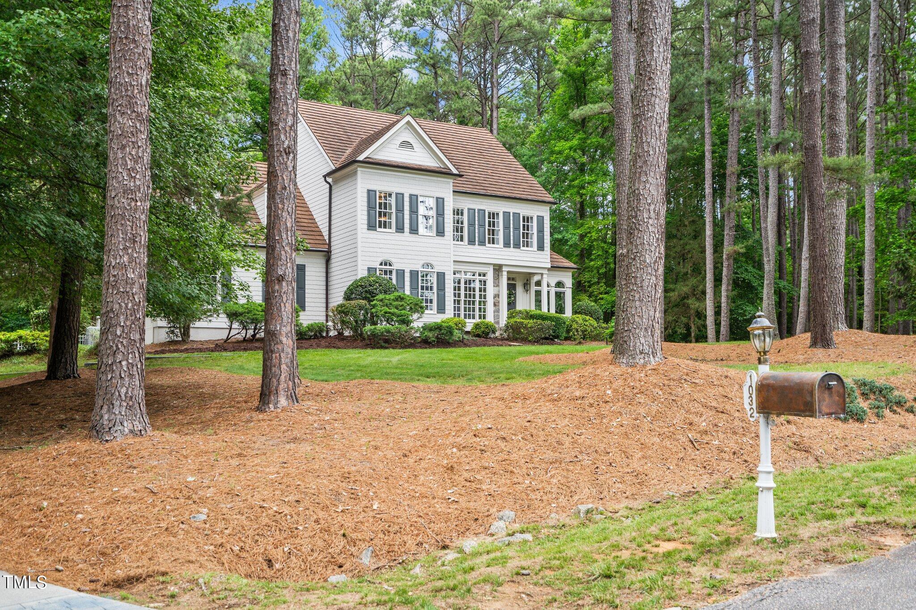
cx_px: 458
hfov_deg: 54.4
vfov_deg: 37.8
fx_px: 890
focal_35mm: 35
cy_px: 305
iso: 320
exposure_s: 1/200
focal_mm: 35
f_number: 4
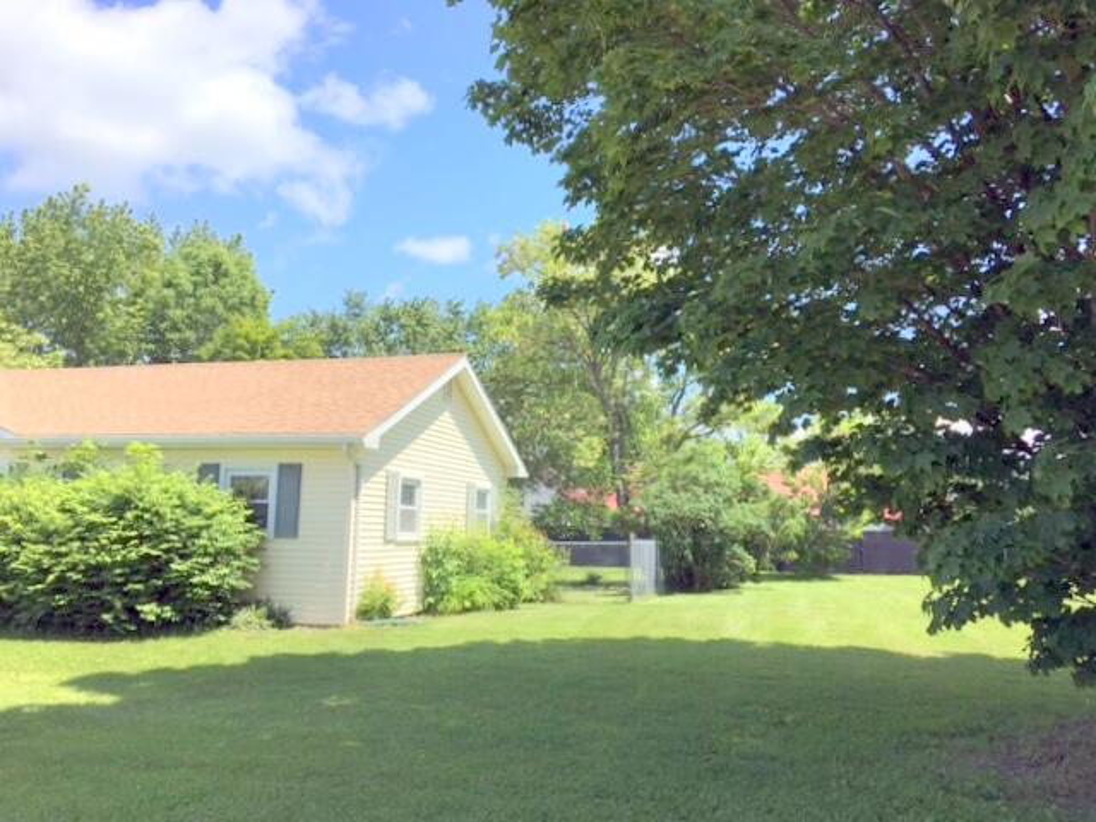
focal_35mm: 29
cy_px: 411
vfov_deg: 48.2
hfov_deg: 61.7
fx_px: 918
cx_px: 548
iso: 25
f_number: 2.2
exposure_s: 1/1399
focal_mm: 4.15
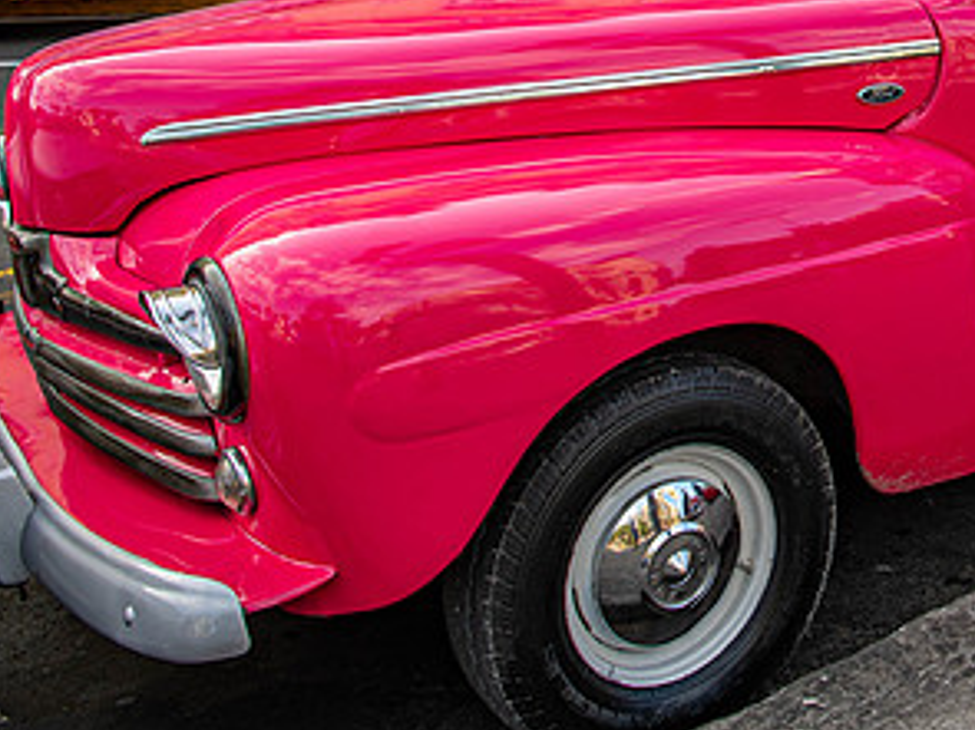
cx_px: 961
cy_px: 12
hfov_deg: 32.8
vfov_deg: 25.7
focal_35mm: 54
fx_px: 1520
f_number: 5.6
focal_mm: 24
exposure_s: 1/125
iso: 100
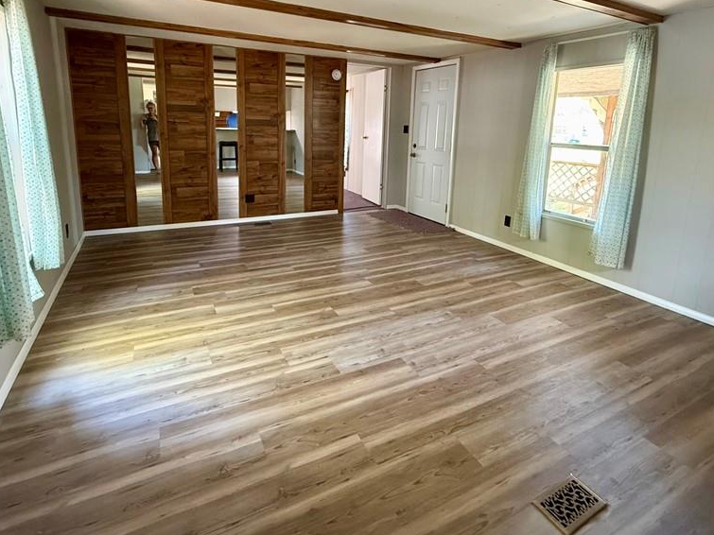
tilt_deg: -9.6
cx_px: 354
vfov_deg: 67.3
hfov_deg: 84.7
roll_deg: -1.3
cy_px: 190
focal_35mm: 19
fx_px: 392
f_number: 2.2
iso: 640
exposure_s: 1/60
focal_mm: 2.22
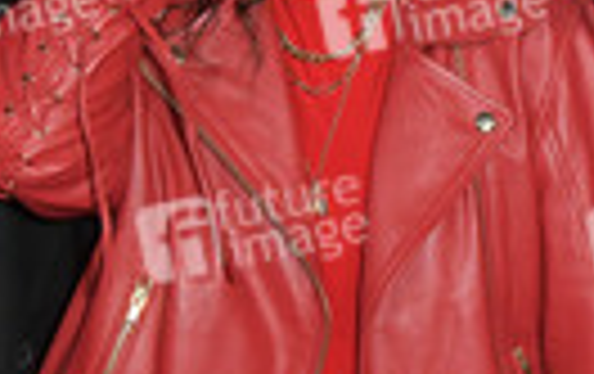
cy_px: -108
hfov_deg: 14.3
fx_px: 2368
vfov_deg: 8.9
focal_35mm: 146
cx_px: 313
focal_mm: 42
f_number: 7.1
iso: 2500
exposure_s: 1/200
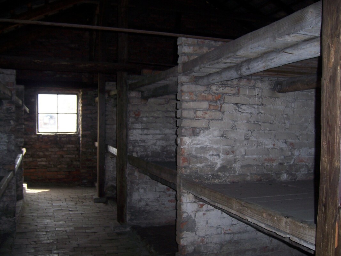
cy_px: 128
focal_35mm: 36
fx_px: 355
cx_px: 170
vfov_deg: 39.6
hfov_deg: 51.4
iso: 80
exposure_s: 1/60
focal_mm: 6.2
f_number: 2.8
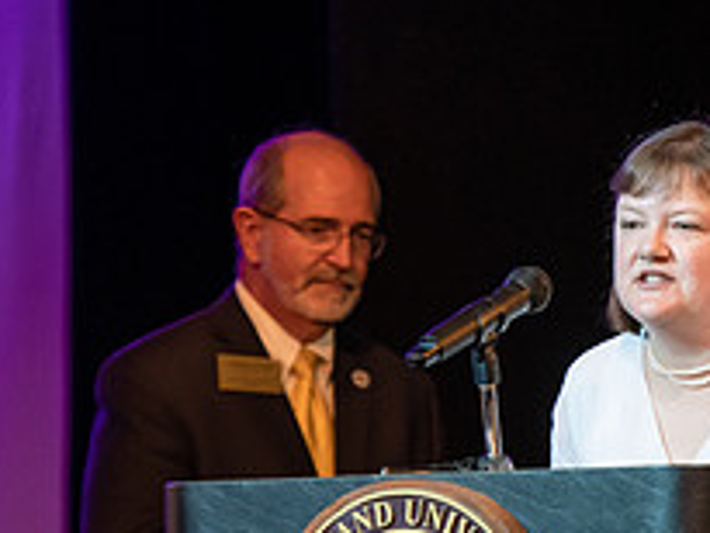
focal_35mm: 395
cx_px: 790
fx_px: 8106
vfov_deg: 3.8
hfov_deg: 5.0
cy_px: 445
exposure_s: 1/200
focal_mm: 145
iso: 2000
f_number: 3.5
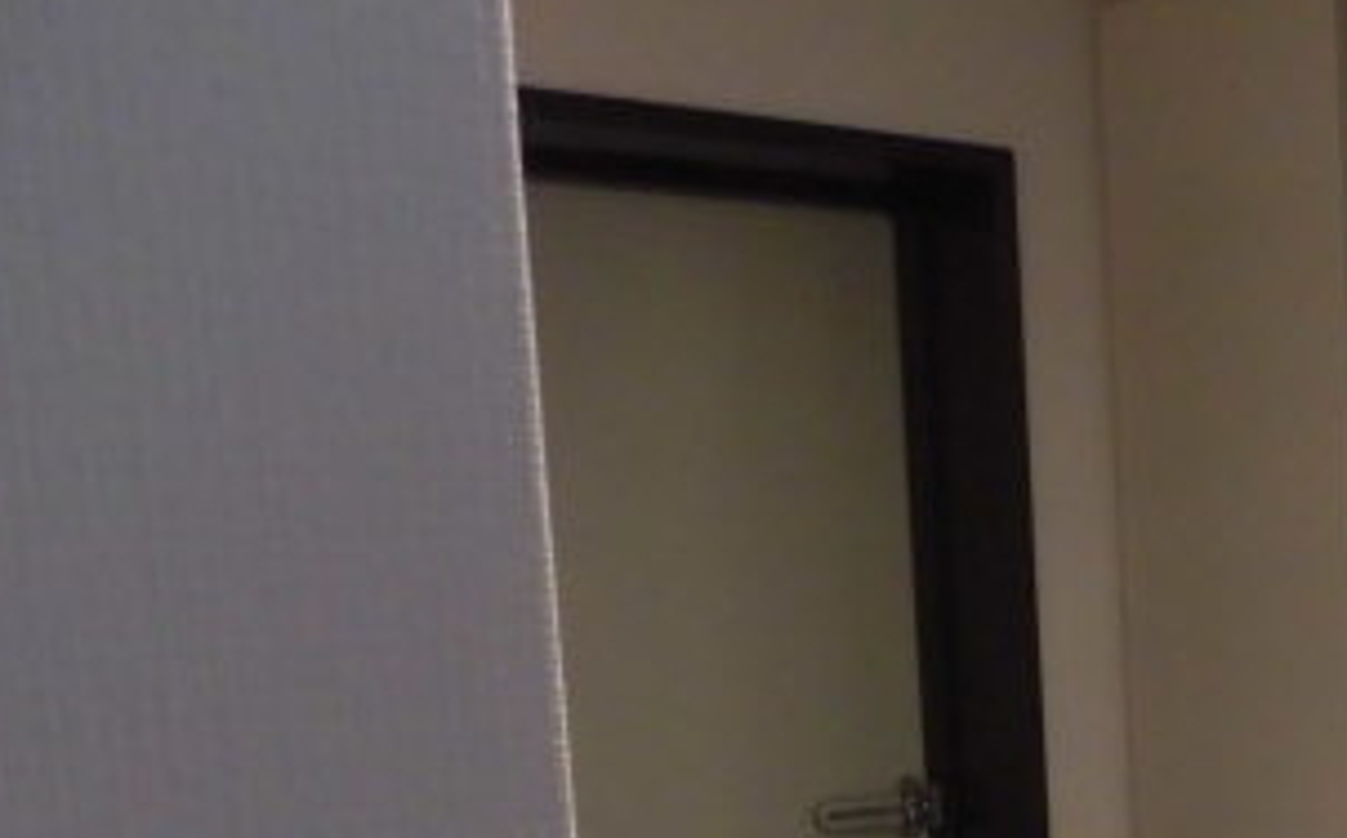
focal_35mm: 54
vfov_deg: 22.6
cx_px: 1365
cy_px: 909
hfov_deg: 34.1
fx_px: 1980
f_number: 3.1
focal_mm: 4.3
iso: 320
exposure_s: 1/30
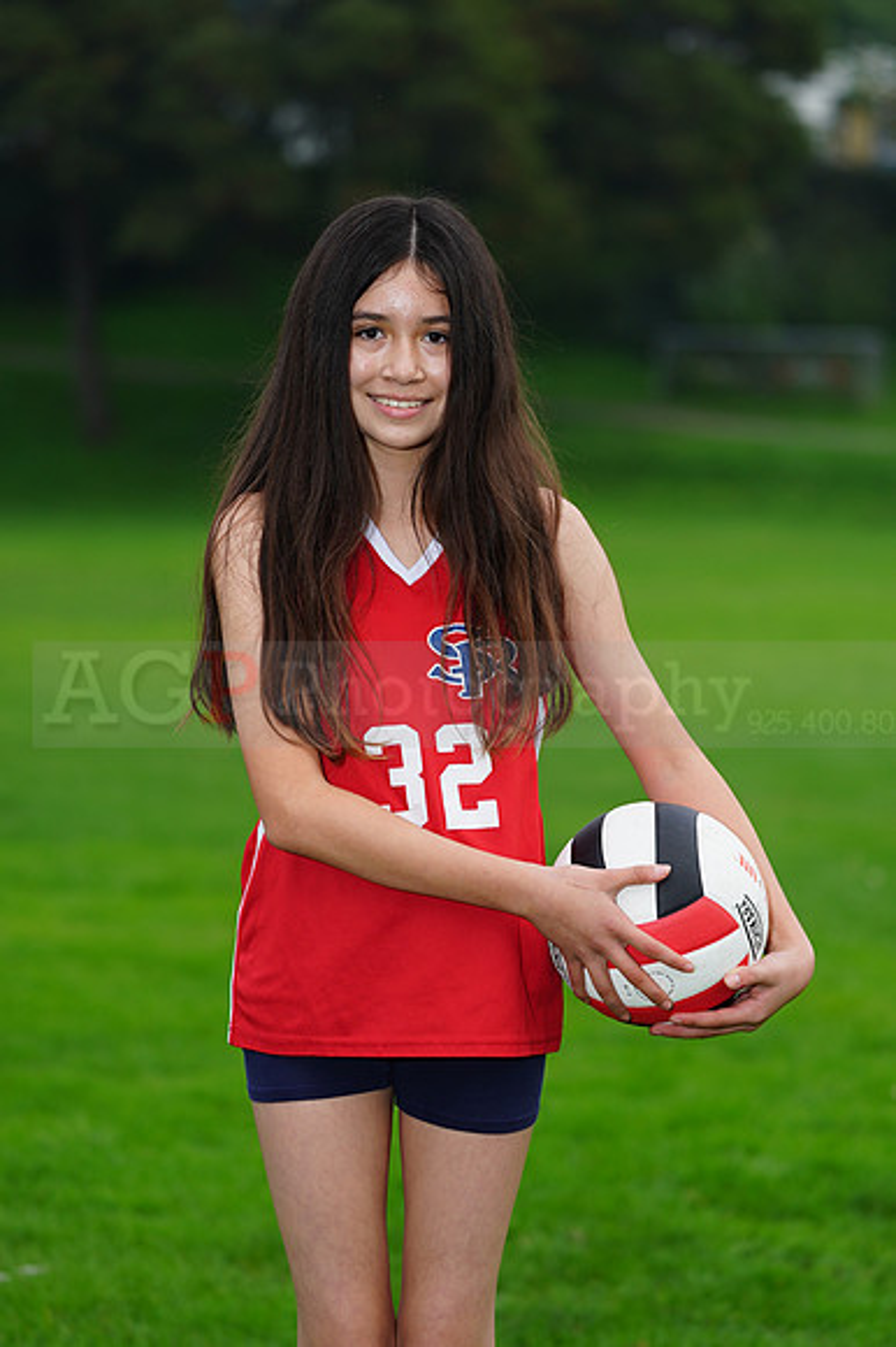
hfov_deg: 8.0
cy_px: 674
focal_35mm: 171
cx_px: 448
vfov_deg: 12.0
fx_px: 6391
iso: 200
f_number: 5.6
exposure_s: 1/125
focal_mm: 171
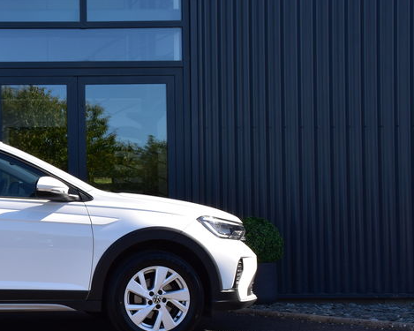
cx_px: -14
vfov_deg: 18.9
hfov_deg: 22.5
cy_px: 187
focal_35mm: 81
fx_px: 992
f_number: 10
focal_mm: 27
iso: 400
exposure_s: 1/250
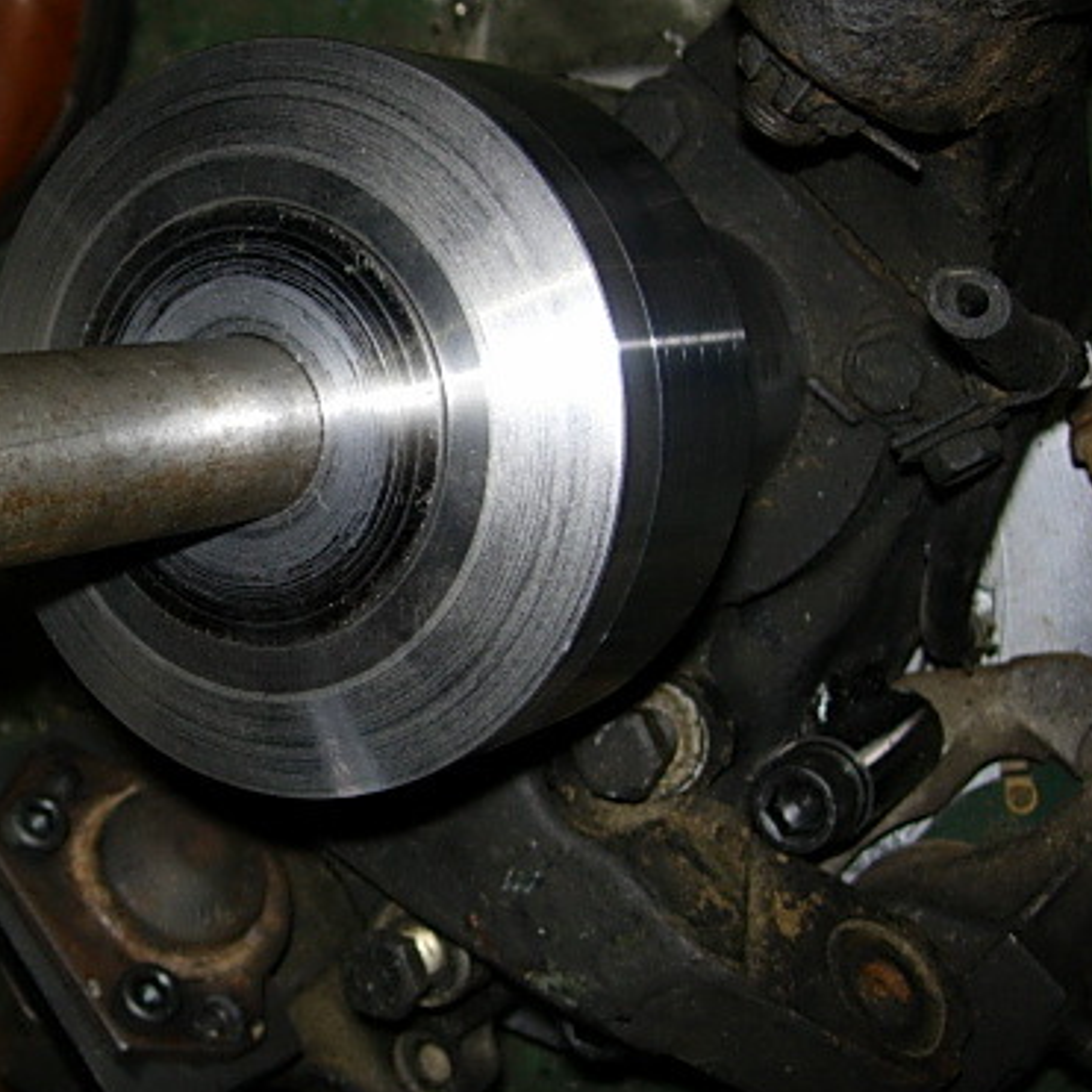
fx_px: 2070
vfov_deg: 29.5
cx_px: 224
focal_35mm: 58
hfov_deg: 28.9
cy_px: 492
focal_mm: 7.8
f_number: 2.8
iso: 79
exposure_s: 1/64
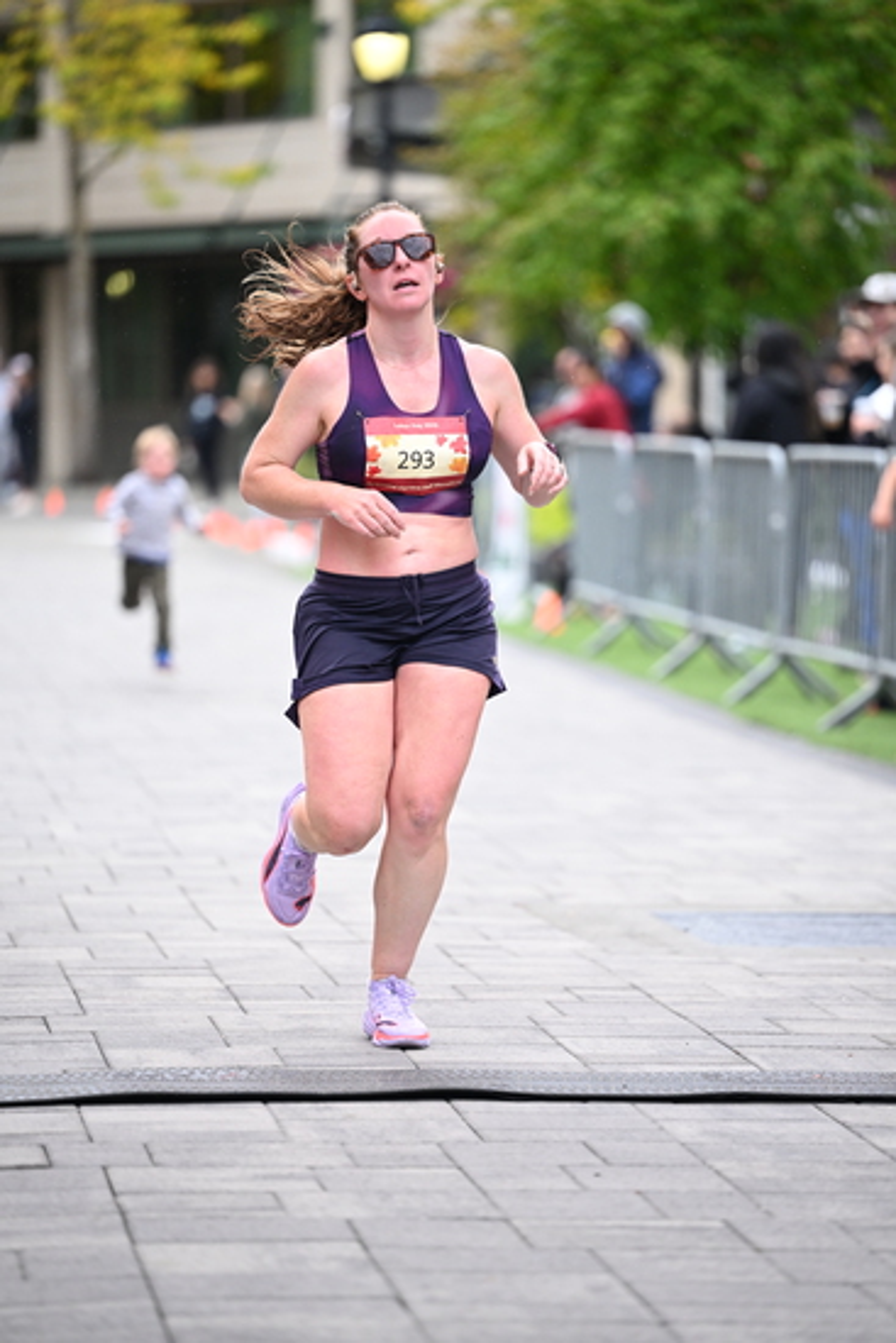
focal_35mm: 155
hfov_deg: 8.9
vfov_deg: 13.2
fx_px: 5783
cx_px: 448
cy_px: 672
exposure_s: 1/1600
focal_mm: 155
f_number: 2.8
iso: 1250
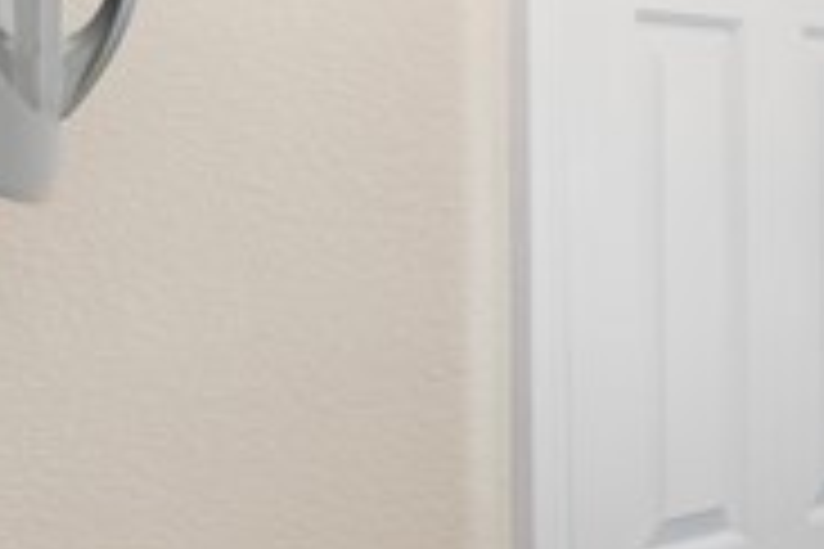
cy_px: 180
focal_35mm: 101
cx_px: 1747
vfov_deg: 13.5
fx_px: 2312
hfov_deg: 15.3
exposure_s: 1/13
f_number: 8
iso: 400
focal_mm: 17
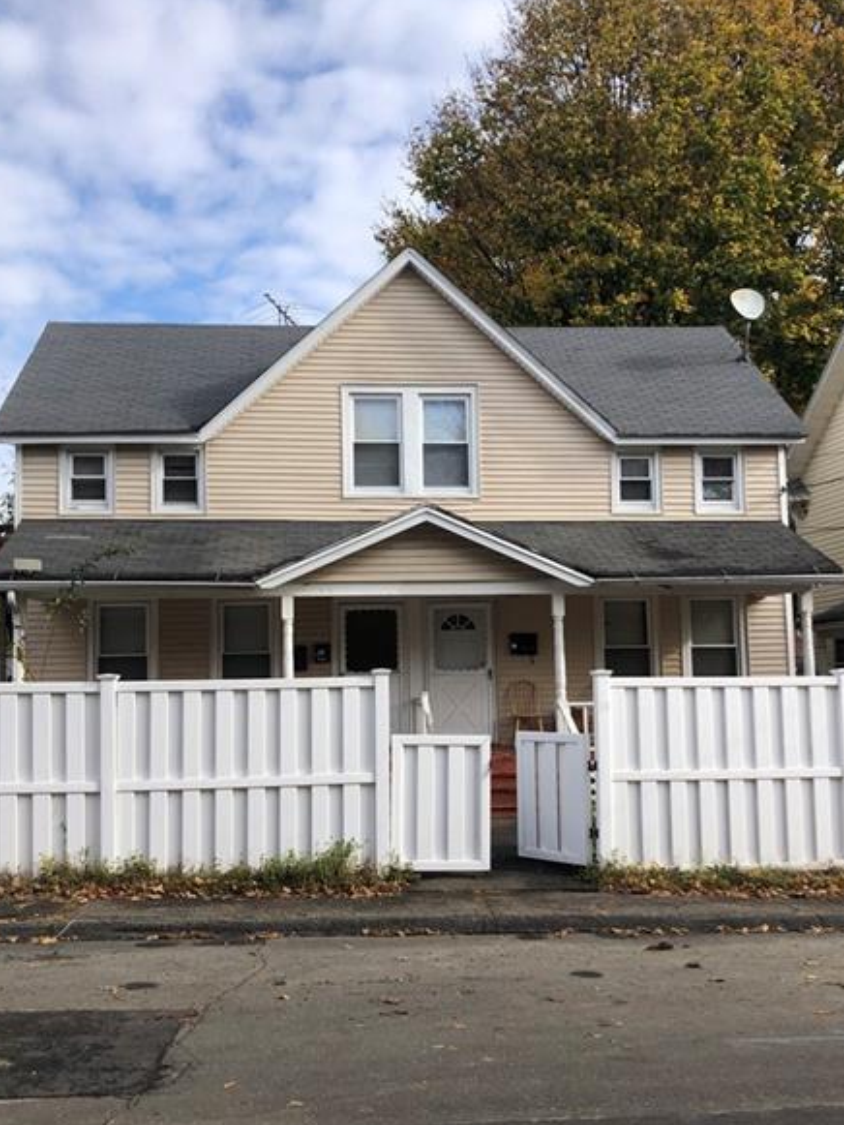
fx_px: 1202
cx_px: 441
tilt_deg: +4.1
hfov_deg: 38.7
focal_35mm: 37
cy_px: 598
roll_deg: -1.0
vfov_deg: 50.1
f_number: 1.8
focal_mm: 3.99
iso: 20
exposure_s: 1/1389
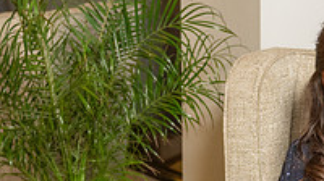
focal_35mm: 151
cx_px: 310
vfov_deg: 7.9
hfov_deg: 14.1
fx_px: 1296
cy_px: 210
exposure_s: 1/125
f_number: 2.8
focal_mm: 38
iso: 640
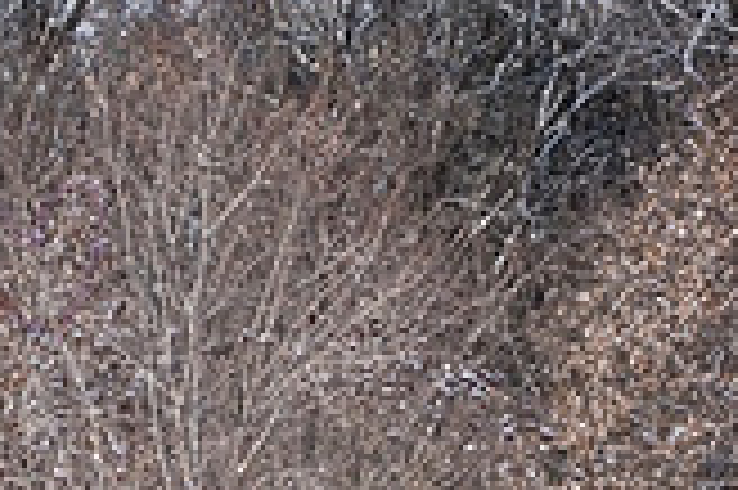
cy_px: 811
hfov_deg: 7.3
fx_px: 5796
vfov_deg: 4.8
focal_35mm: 283
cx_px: 36
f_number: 16
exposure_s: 1/1000
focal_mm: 80
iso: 640
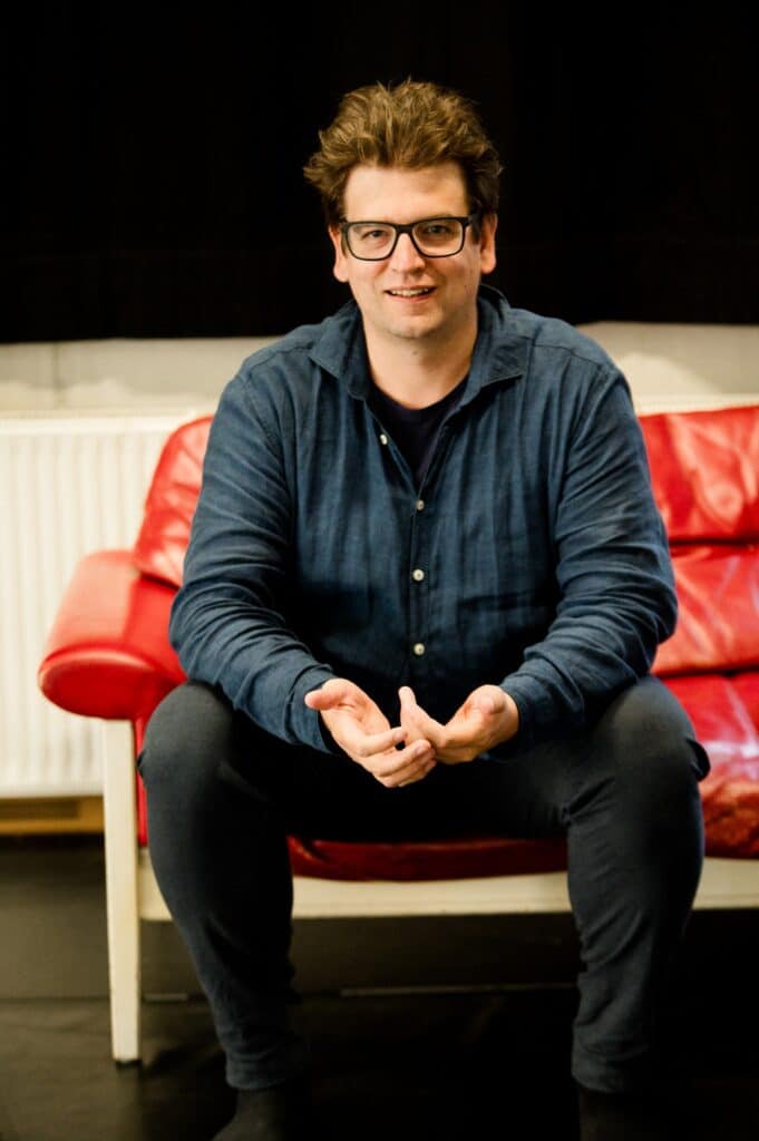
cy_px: 570
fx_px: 3168
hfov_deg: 13.7
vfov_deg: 20.4
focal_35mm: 100
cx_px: 380
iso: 1600
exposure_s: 1/200
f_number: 2.8
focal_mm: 100
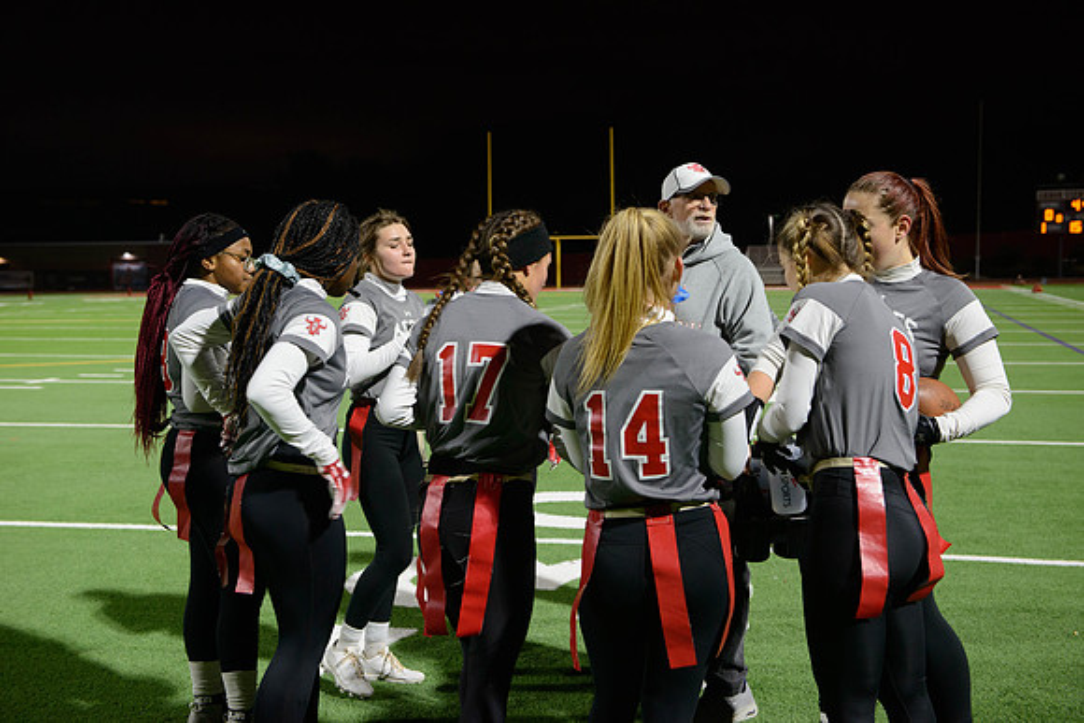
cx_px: 542
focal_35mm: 48
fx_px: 1446
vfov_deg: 28.1
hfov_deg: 41.1
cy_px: 362
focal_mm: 48
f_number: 3.5
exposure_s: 1/100
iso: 1600
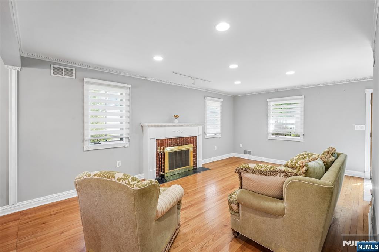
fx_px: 168
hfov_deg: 96.8
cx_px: 190
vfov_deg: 73.7
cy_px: 126
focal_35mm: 16
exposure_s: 1/13
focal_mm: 16
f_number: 8
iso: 400
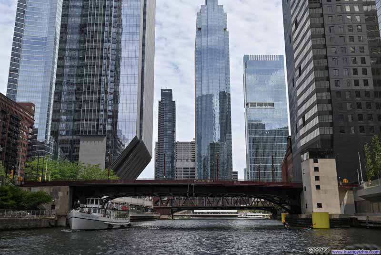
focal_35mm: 34
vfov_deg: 39.5
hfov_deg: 56.5
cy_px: 128
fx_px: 355
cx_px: 190
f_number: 5
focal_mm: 33.5
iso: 100
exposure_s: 1/1250
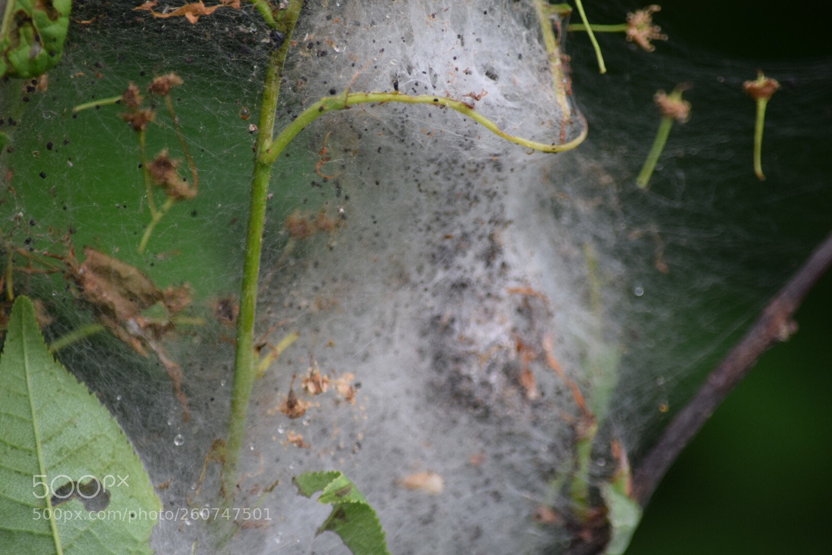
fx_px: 9707
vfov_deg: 3.3
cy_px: 278
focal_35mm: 420
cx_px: 416
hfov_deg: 4.9
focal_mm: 280
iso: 500
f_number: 5.6
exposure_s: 1/250
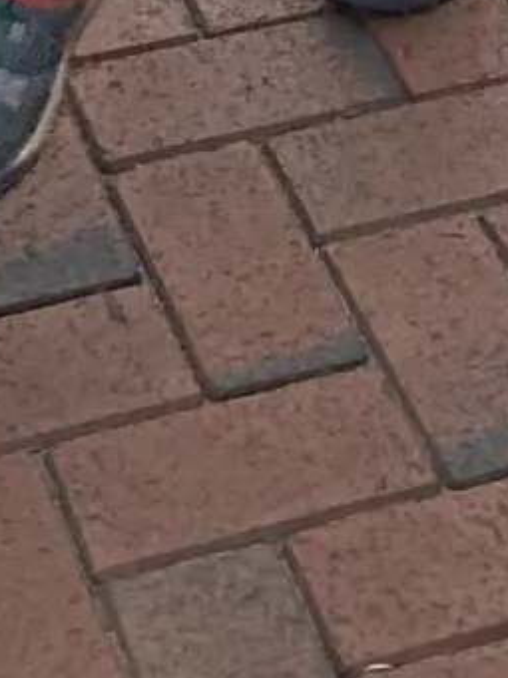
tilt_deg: -3.7
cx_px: 261
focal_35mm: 196
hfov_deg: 7.6
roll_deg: -1.8
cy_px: -1843
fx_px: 3835
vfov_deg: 7.6
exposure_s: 1/1206
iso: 32
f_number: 1.8
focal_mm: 4.25
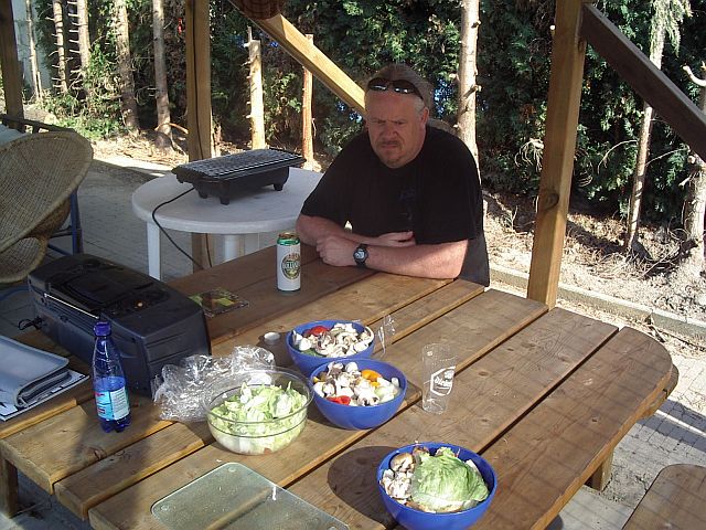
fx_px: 775
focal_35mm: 38
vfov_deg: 37.7
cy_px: 265
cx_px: 353
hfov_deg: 49.0
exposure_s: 1/60
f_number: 4.8
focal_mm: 5.8
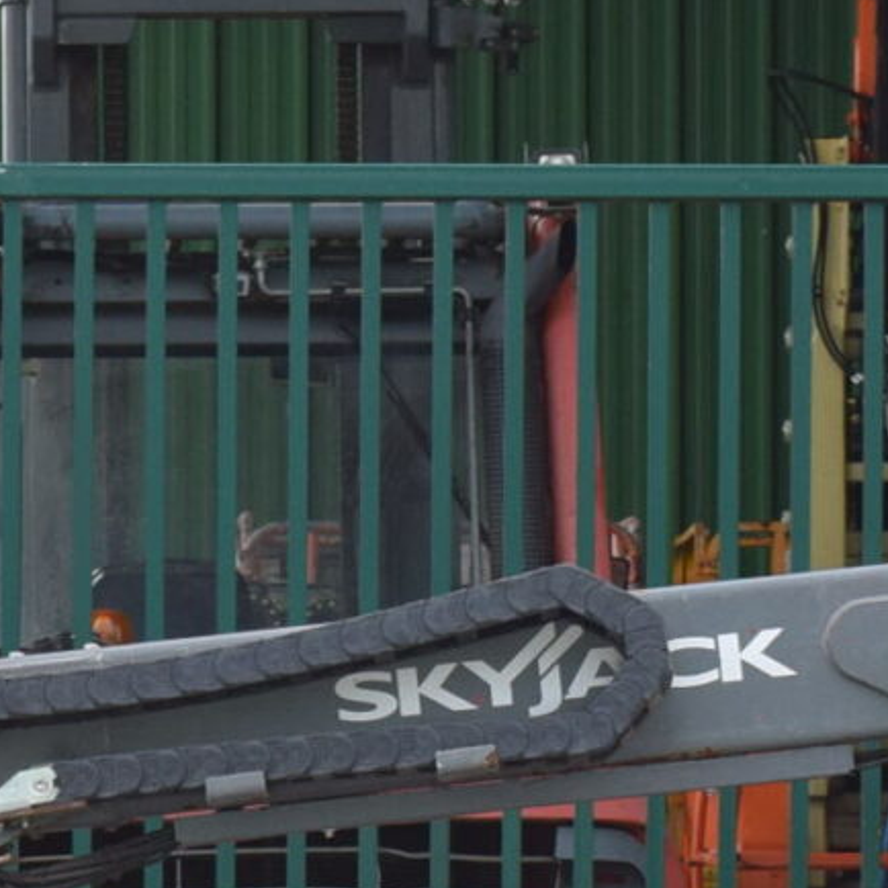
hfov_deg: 6.4
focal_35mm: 271
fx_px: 7865
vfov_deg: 6.4
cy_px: 959
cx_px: 90
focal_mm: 36
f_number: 8
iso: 400
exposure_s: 1/250
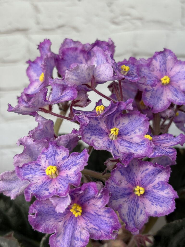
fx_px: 371
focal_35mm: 52
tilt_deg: -34.3
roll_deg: +1.8
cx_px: 92
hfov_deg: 28.0
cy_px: 124
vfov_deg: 36.8
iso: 32
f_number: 1.6
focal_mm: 5.96
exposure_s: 1/133
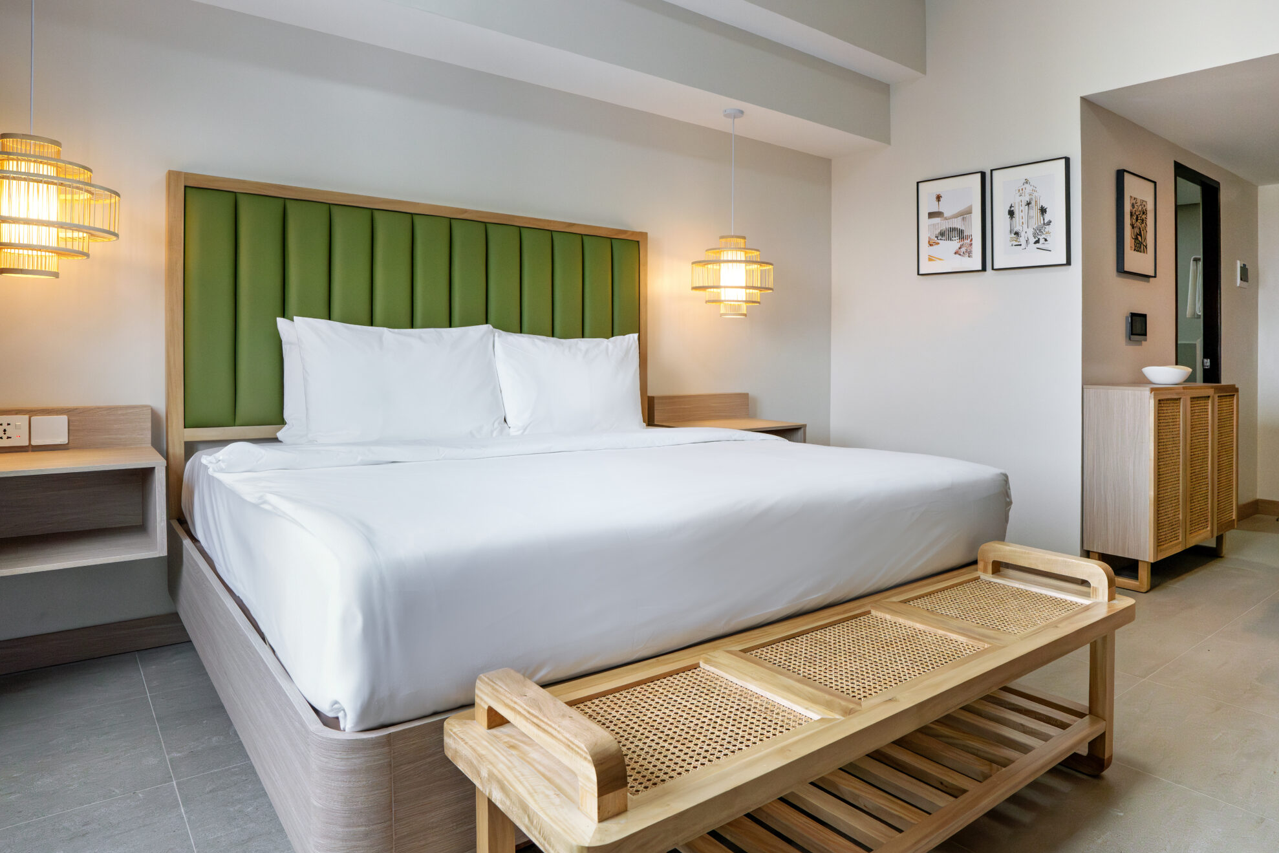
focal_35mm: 22
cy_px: 386
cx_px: 755
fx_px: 782
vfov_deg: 57.1
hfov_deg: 77.8
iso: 2000
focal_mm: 17
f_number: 8
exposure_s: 1/200
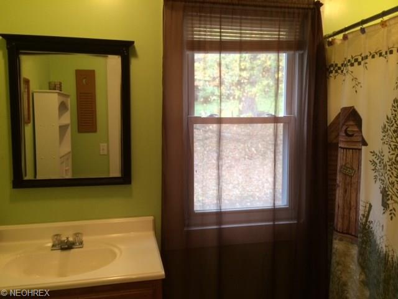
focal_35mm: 30
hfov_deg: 60.0
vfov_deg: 46.8
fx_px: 345
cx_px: 199
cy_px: 150
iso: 125
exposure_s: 1/30
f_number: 2.2
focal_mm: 4.12
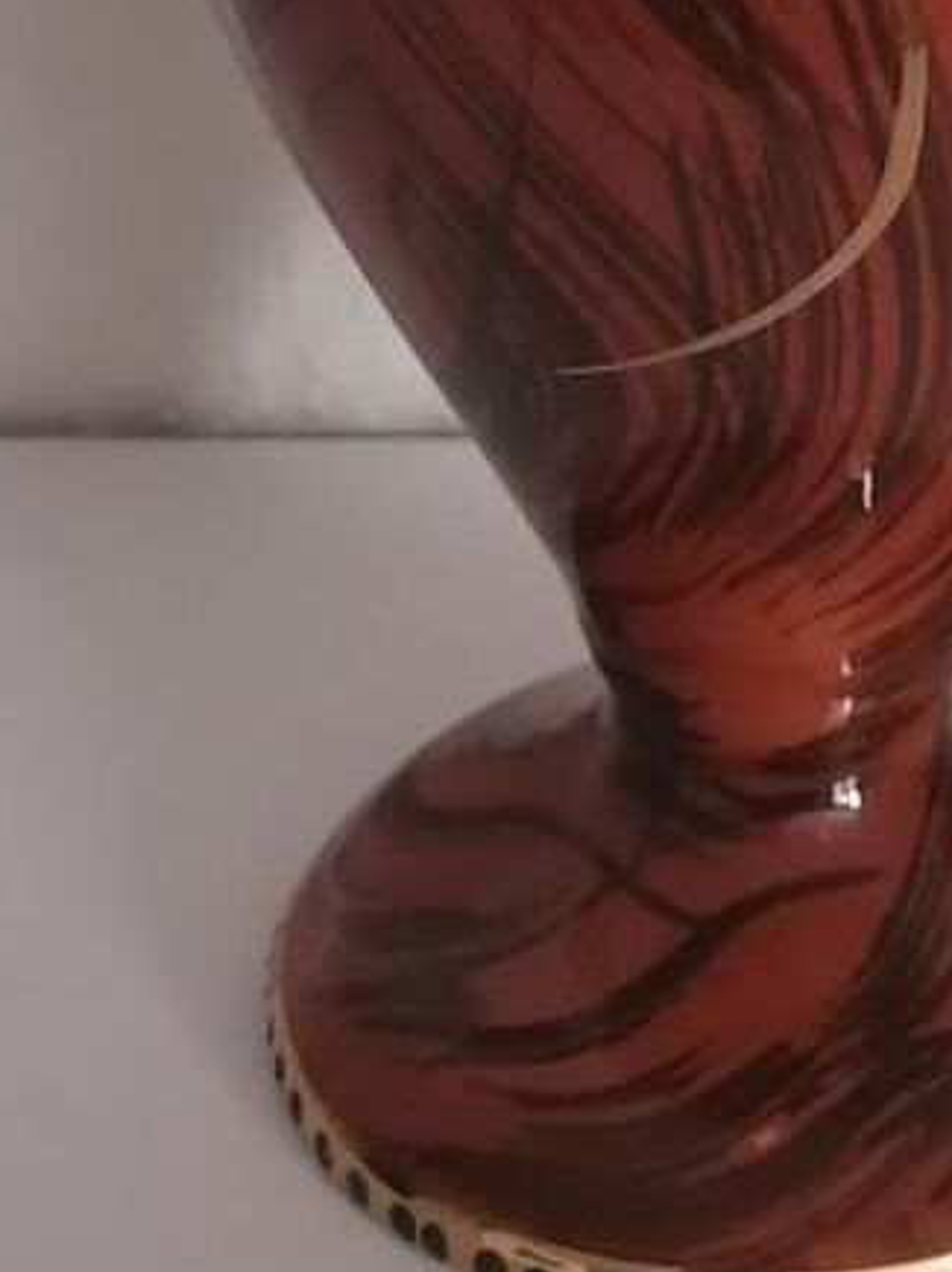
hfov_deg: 17.5
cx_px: 873
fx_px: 3047
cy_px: -494
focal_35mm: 83
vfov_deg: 20.9
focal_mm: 3.62
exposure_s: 1/33.3
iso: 200
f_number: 1.8
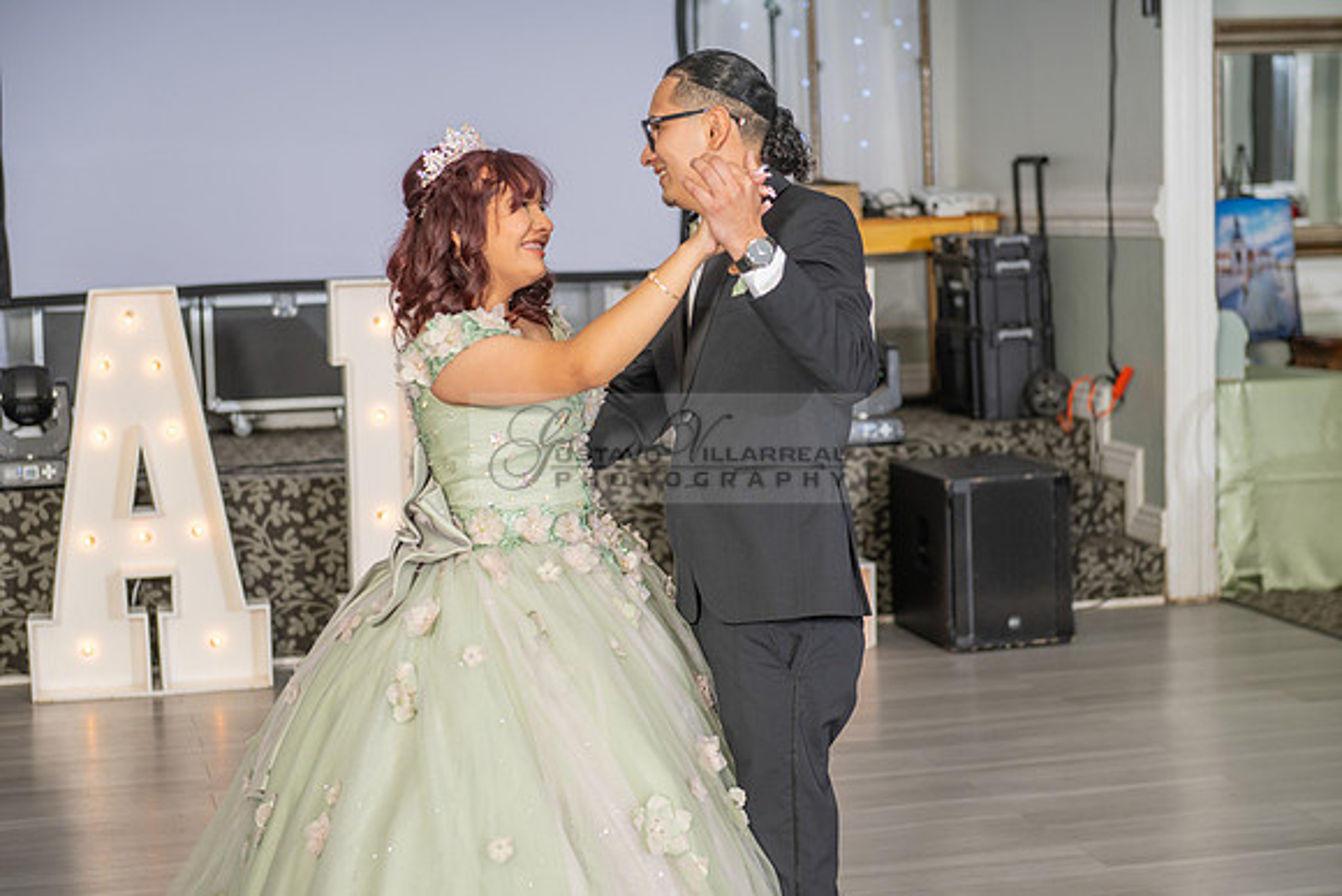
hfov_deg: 28.8
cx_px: 671
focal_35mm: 70
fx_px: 2610
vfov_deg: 19.5
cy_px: 448
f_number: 3.5
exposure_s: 1/200
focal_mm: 70
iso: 500
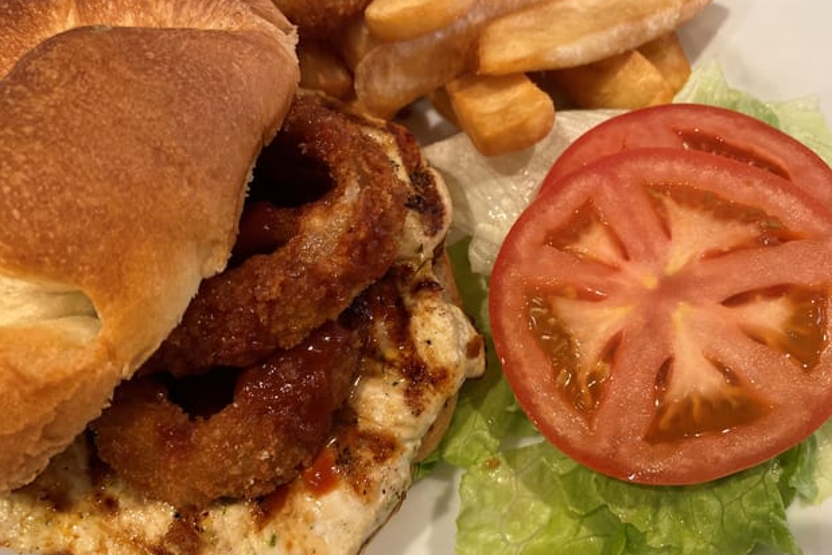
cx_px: 424
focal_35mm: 28
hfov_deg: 65.5
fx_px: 647
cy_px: 286
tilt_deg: -64.2
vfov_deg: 46.4
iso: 500
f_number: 1.8
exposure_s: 1/60
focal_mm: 4.25
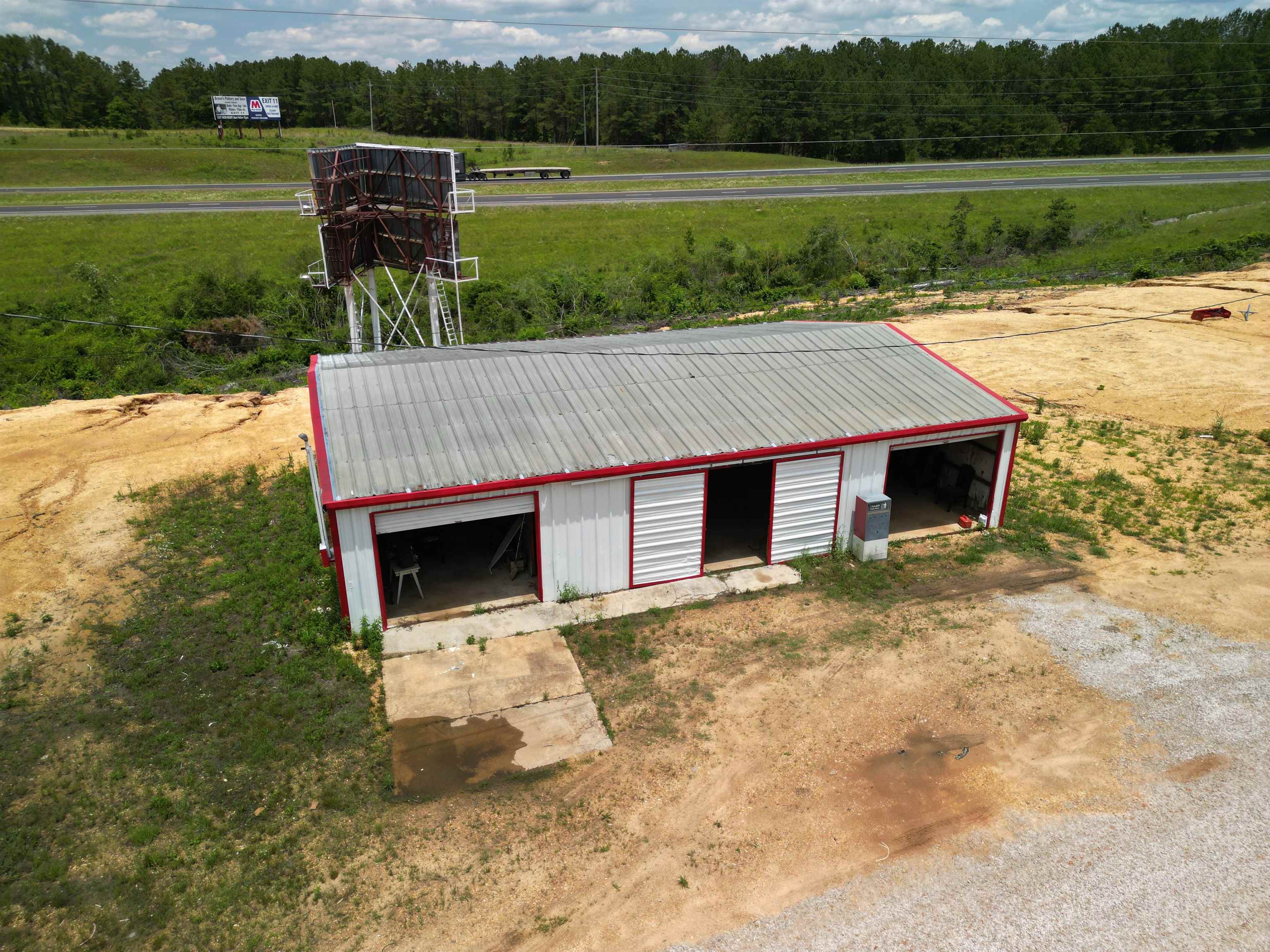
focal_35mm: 24
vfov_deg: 56.8
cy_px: 476
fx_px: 881
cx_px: 635
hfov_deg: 71.6
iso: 100
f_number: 1.7
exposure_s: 1/1500
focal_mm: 6.72
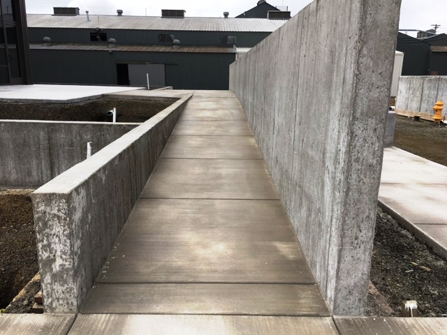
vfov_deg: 48.2
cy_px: 168
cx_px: 224
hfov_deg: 61.7
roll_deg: -0.7
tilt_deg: -13.5
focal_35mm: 29
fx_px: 374
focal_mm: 4.15
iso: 25
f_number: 2.2
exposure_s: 1/999
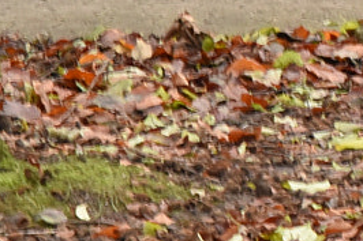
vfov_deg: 1.9
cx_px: 792
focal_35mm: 723
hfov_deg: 2.8
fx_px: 7285
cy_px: 7
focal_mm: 120
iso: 2500
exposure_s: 1/50
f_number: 13
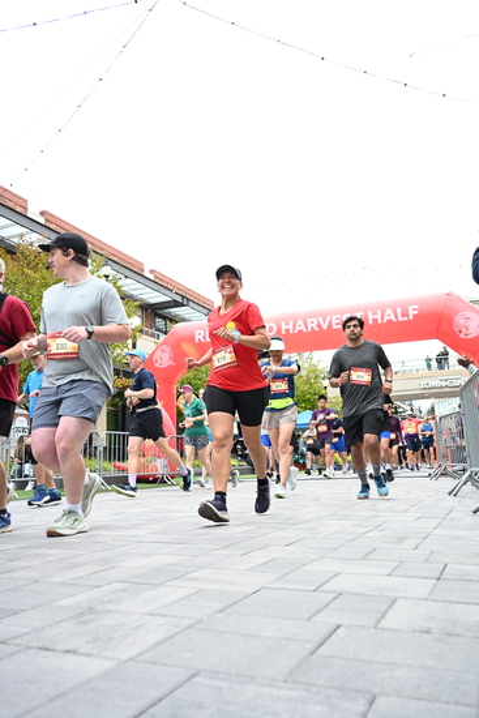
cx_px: 240
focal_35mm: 30
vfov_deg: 61.1
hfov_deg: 43.0
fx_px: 608
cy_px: 359
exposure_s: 1/640
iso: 2000
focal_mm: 30.5
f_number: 4
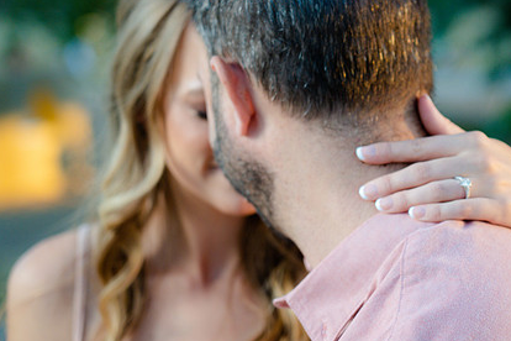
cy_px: 143
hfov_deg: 13.9
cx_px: 343
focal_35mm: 147
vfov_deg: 9.3
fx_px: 2086
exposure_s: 1/250
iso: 400
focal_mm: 105
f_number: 4
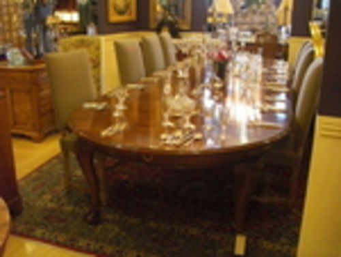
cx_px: 170
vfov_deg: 37.8
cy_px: 128
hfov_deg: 48.9
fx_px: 375
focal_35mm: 38
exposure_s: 1/50
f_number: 2.7
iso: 800
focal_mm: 6.2
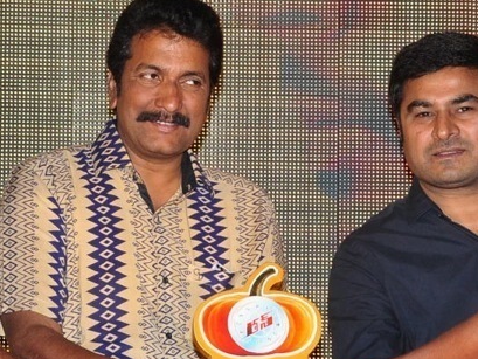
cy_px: 354
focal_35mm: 203
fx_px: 2804
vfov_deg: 7.3
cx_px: 268
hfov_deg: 9.7
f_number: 8
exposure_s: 1/125
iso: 500
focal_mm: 48
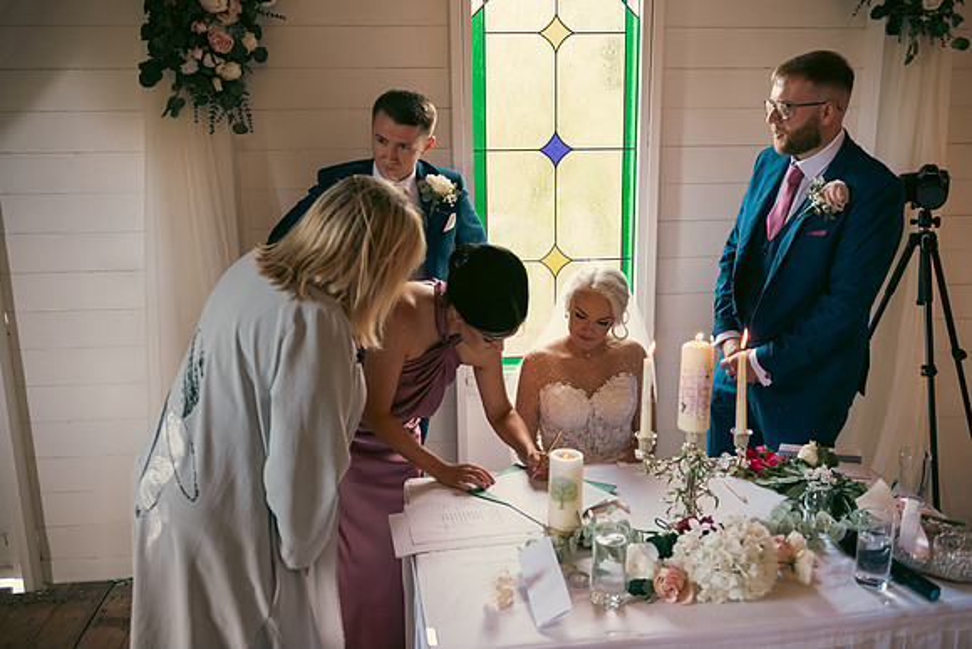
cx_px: 486
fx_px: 864
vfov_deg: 41.1
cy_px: 324
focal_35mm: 32
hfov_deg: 58.7
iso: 640
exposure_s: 1/160
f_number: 3.5
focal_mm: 32
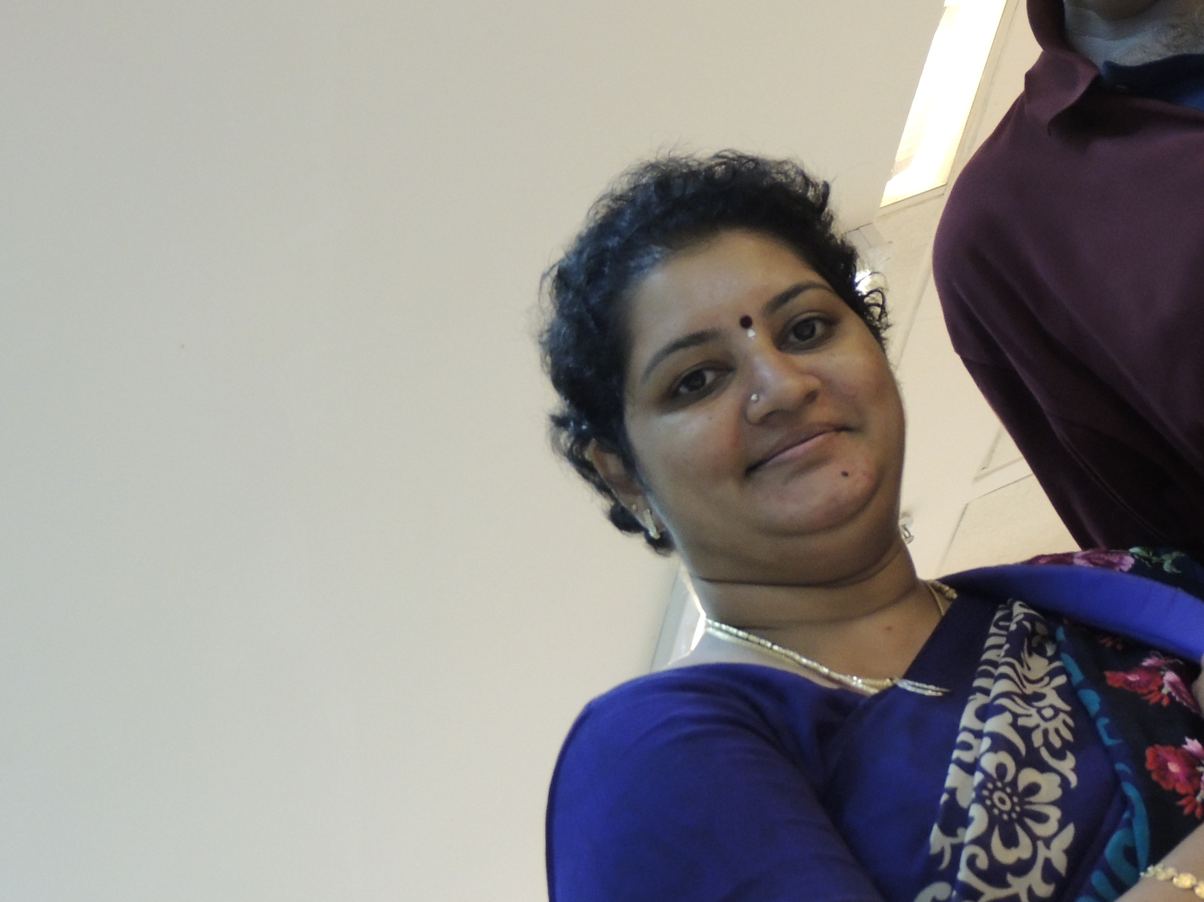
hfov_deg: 23.9
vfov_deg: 18.2
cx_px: 1023
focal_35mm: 80
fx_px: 2782
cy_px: 135
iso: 400
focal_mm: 8.3
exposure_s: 1/20
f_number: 3.5
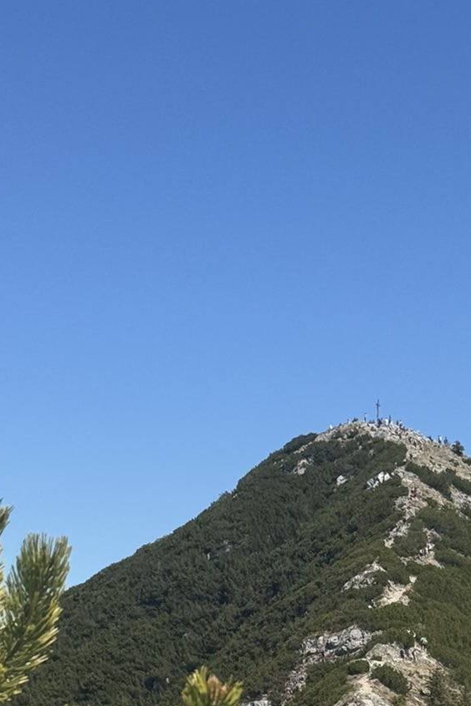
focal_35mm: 121
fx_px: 2375
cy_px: 582
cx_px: 299
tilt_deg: +2.5
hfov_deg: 11.3
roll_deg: -1.3
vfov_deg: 16.8
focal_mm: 6.76
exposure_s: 1/6410
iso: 64
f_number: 1.78
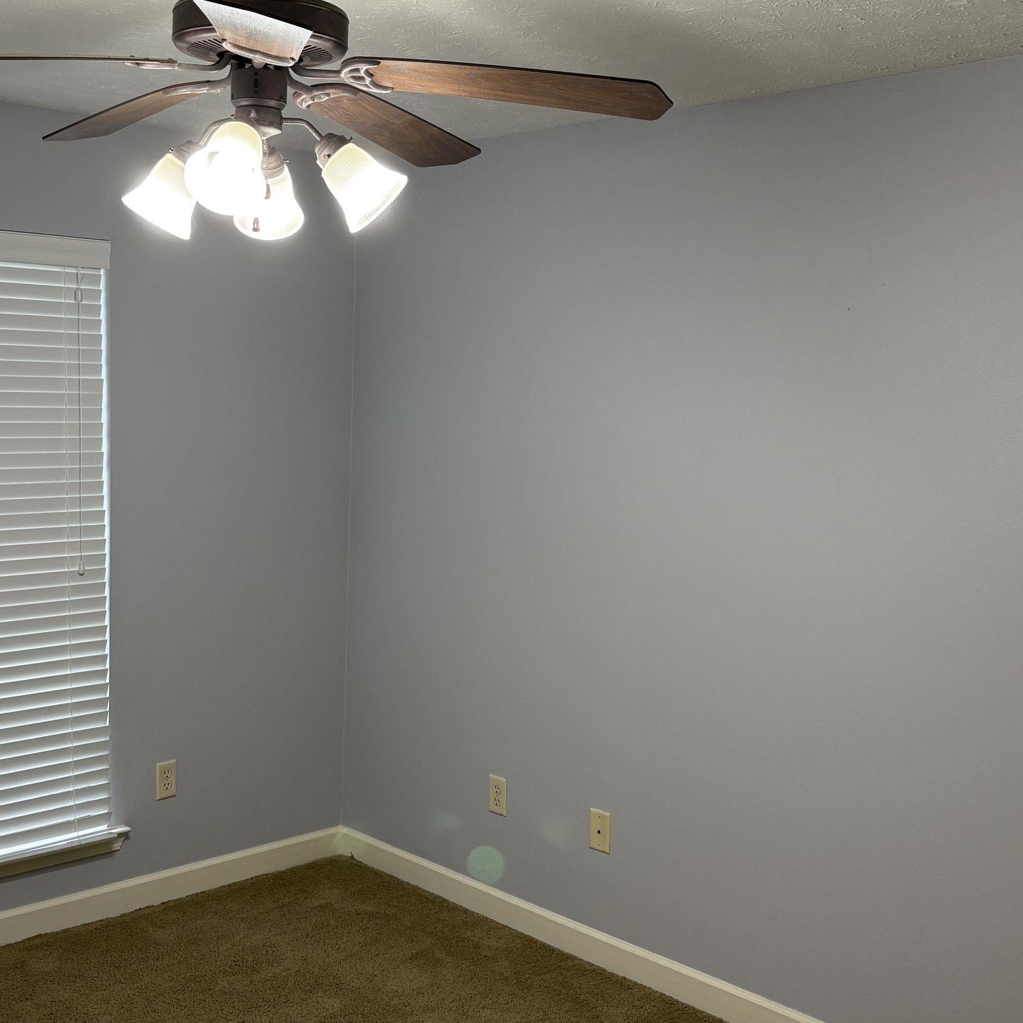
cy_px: 518
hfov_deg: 40.5
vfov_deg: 40.9
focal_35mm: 41
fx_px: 1371
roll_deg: -1.5
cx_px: 357
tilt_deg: -5.1
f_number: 1.6
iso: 80
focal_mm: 5.96
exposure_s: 1/60
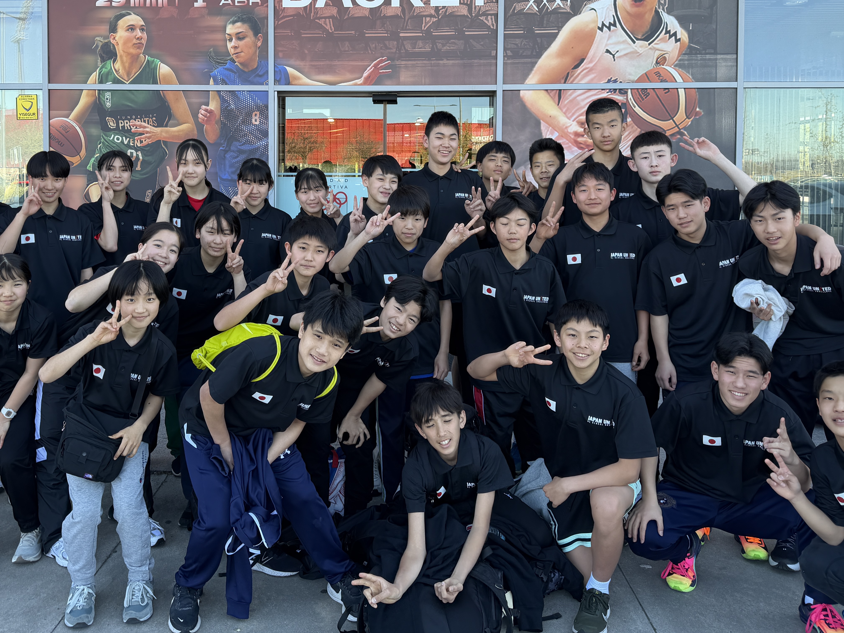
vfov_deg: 41.0
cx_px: 360
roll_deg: -0.1
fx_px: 829
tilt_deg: -1.8
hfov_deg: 53.8
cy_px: 189
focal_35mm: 34
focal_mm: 6.76
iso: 80
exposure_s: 1/419
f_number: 1.78
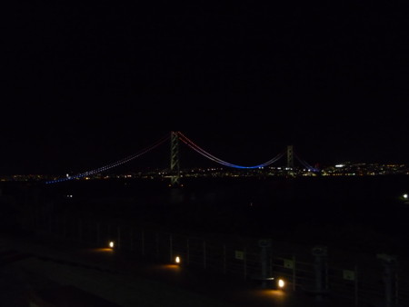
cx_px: 204
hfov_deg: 49.0
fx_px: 449
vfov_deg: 37.8
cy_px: 154
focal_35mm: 38
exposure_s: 1/8
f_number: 2.9
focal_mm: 6.3
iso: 800
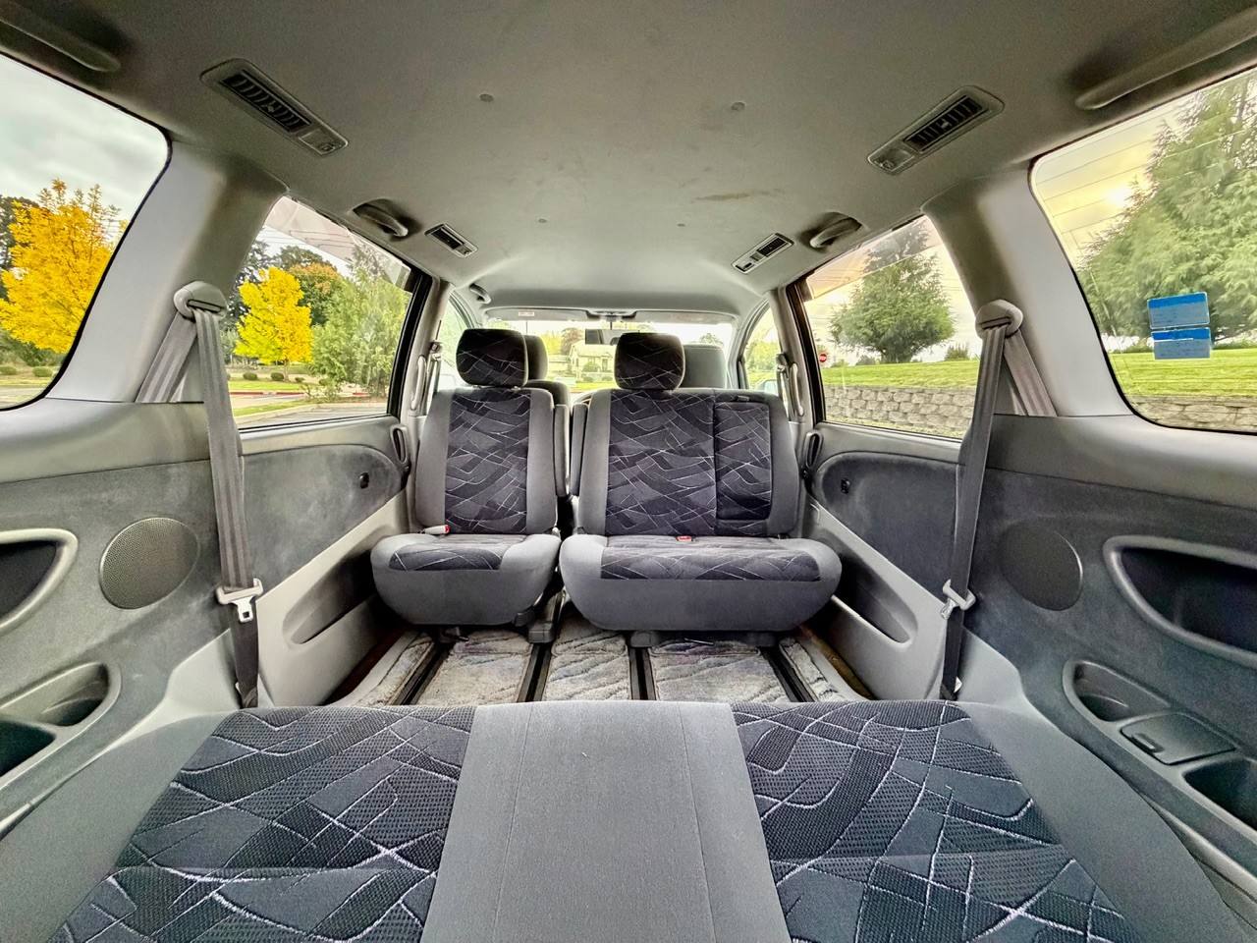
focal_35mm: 14
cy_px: 472
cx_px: 628
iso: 1000
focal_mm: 2.22
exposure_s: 1/60
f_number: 2.2
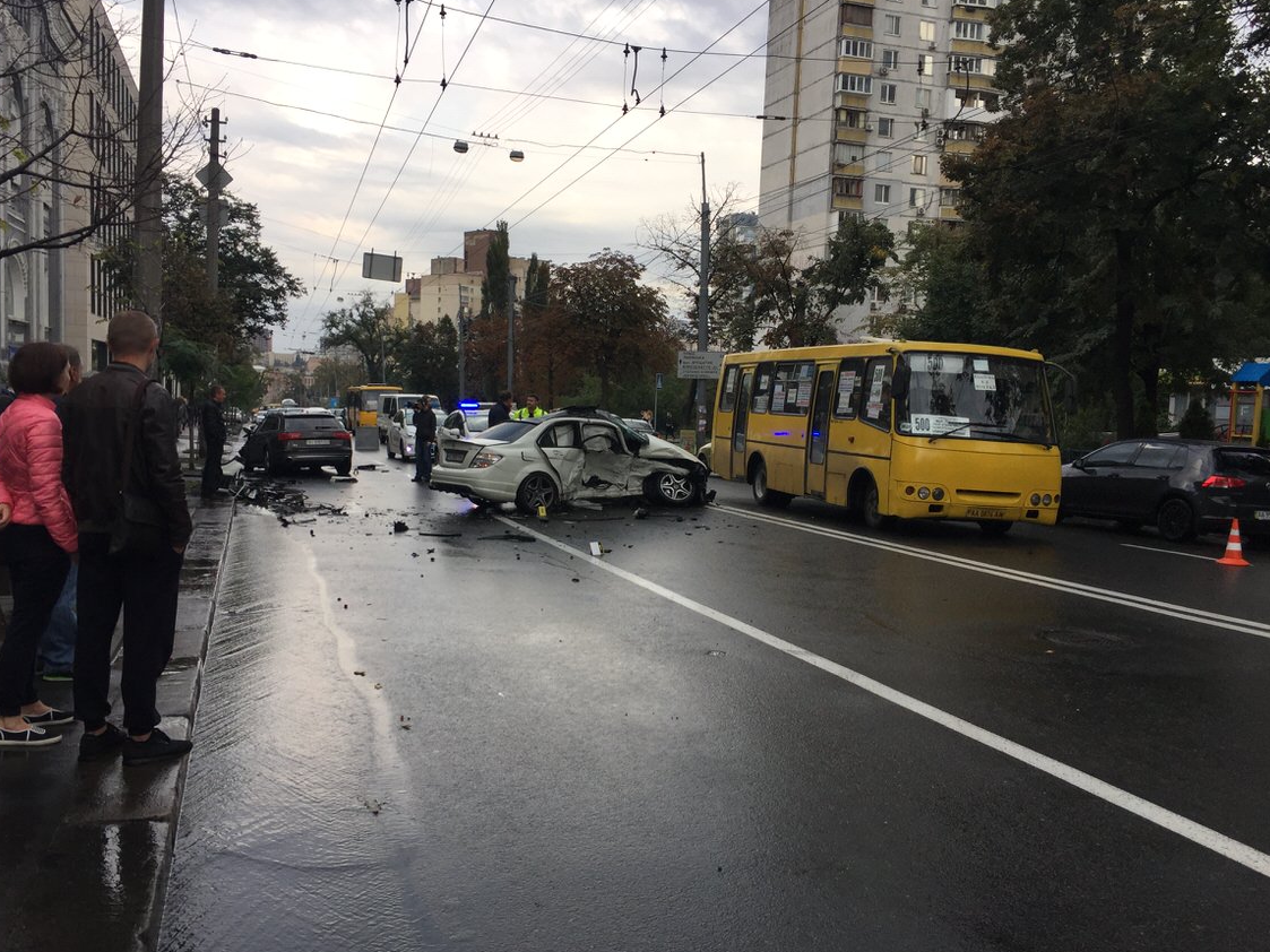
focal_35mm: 31
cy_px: 501
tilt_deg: -4.1
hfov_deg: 58.3
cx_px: 612
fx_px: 1137
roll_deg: -2.6
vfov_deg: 45.4
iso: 32
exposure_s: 1/706
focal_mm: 4.15
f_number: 2.2
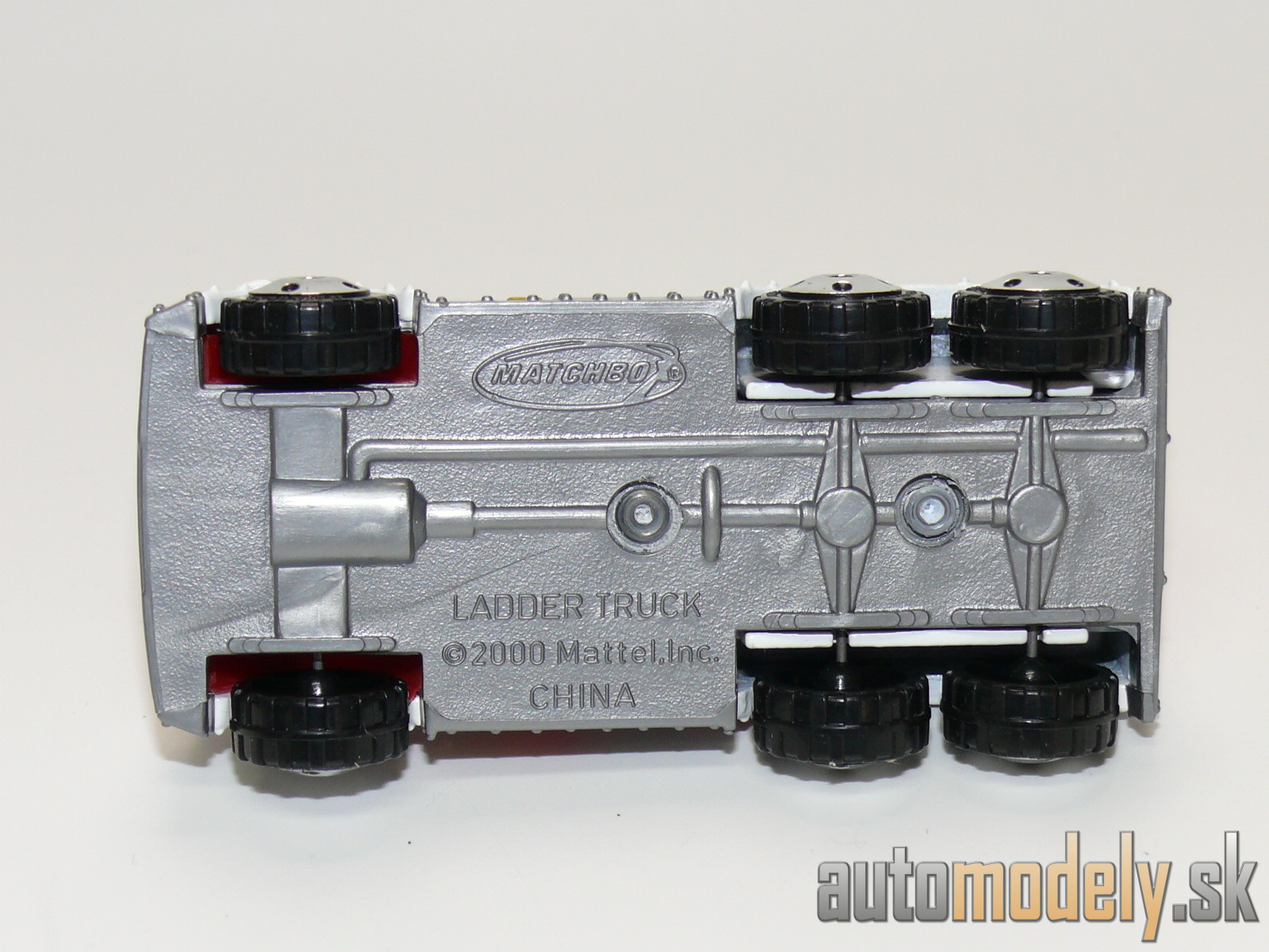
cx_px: 634
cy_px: 476
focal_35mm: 95
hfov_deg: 20.7
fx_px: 3483
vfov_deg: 15.6
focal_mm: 12.8
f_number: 4
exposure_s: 1/30
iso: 100
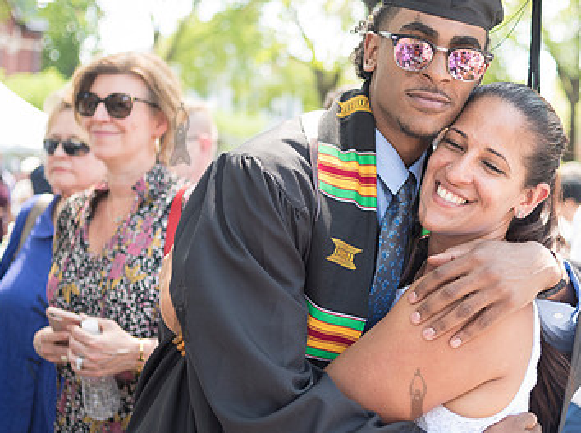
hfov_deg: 28.8
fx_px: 1122
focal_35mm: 67
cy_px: 207
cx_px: 403
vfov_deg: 21.9
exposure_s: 1/640
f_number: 2.8
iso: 500
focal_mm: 35
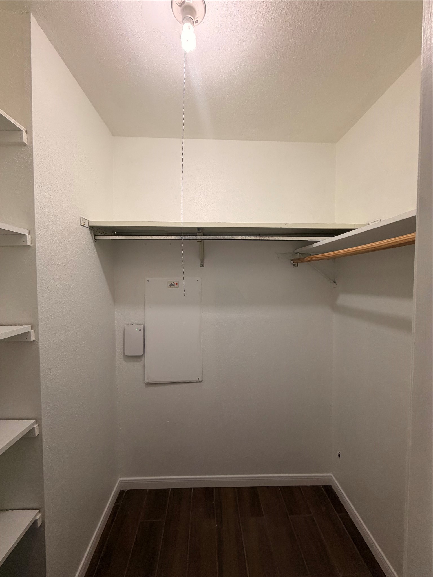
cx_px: 216
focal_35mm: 14
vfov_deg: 102.1
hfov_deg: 85.7
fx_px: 233
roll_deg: -0.4
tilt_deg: -2.9
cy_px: 288
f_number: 2.2
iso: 200
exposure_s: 1/60
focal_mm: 2.22
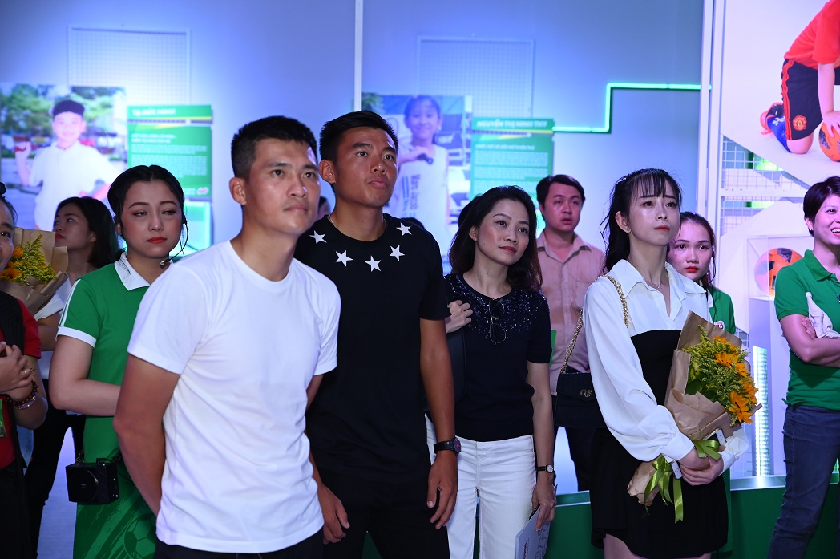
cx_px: 420
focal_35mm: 56
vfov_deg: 24.2
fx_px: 1306
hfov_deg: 35.7
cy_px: 280
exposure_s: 1/200
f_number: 3.5
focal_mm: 56
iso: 1600
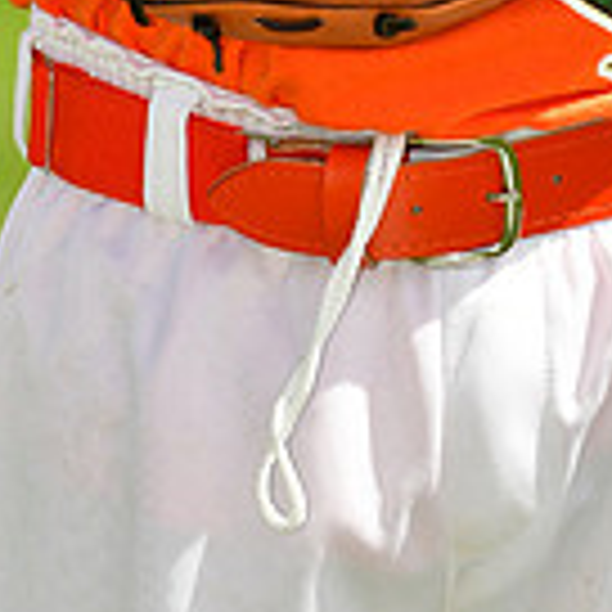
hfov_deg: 2.2
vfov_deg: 2.1
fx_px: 16262
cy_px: -608
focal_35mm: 813
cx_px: 358
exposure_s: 1/1000
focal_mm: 150
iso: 200
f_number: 5
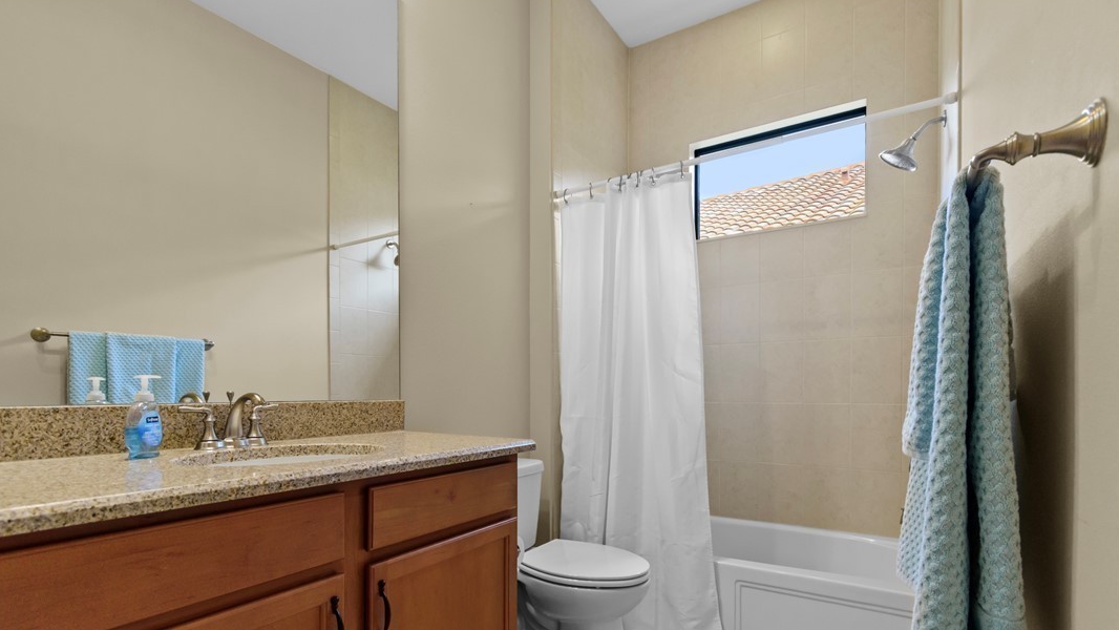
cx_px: 552
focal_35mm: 16
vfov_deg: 66.6
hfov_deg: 99.4
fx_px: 475
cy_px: 371
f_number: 4.5
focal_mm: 10
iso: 800
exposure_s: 1/60
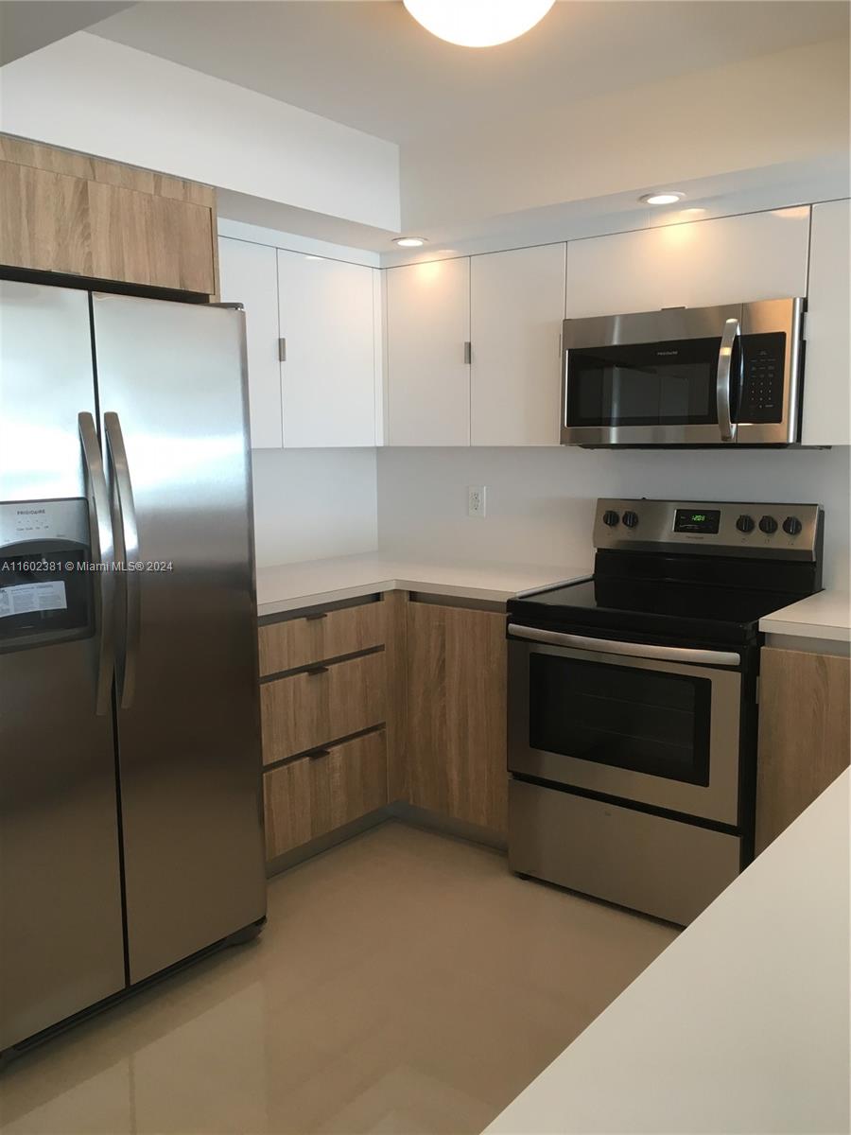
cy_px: 568
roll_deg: +1.0
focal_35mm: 29
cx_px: 426
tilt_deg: -7.2
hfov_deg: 48.2
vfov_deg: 61.7
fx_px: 951
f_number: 2.2
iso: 50
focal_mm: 4.15
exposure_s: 1/30
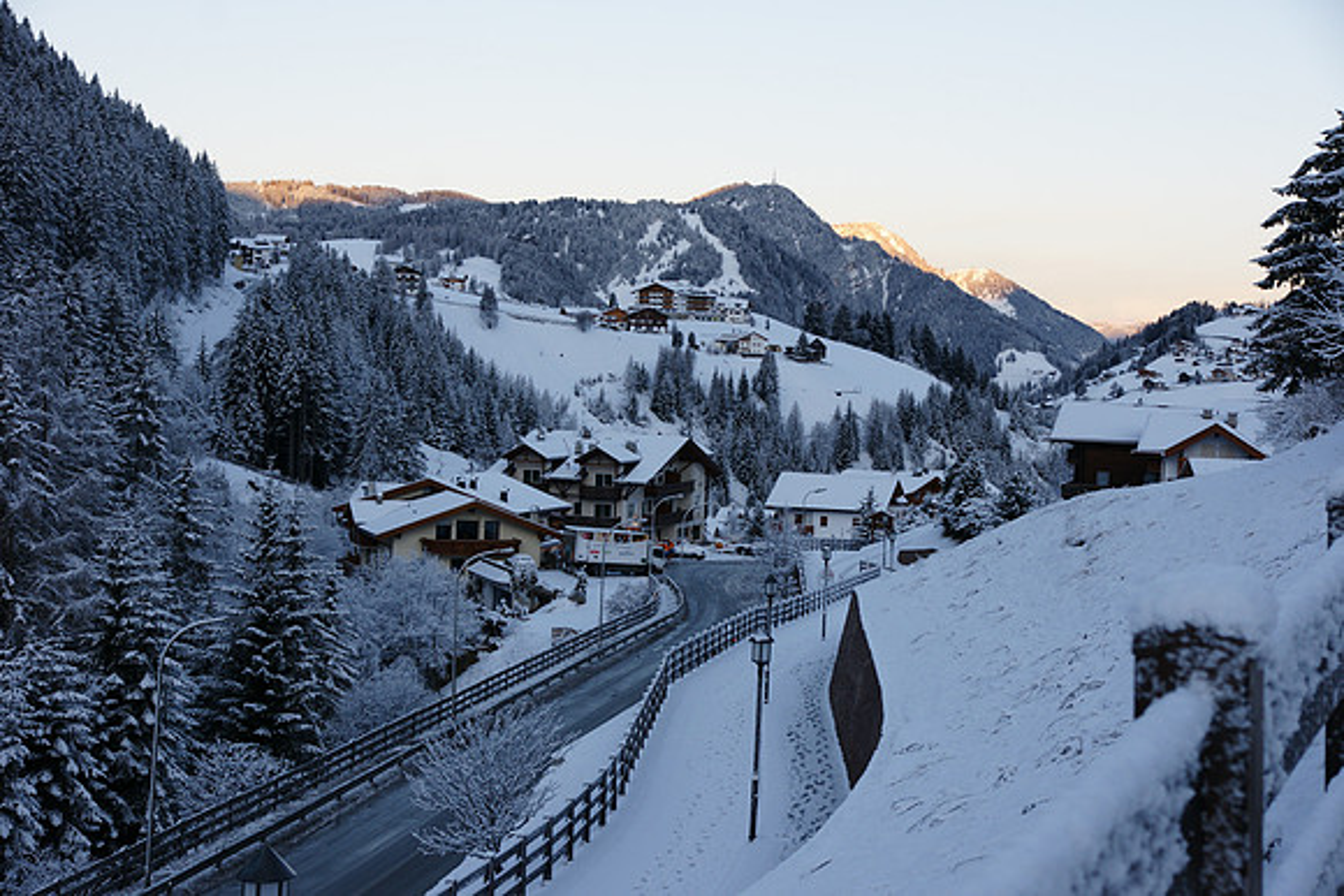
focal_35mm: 60
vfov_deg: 22.6
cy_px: 448
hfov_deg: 33.4
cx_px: 672
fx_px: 2240
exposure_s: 1/100
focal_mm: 40
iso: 200
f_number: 6.3
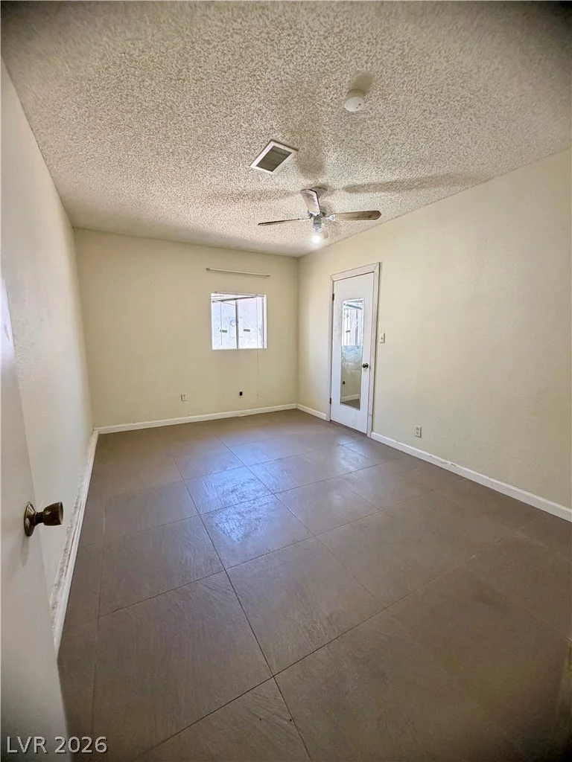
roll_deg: -0.2
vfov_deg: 102.1
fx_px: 308
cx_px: 286
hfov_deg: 85.7
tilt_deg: -8.5
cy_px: 381
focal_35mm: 14
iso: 200
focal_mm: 2.22
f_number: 2.2
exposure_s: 1/60
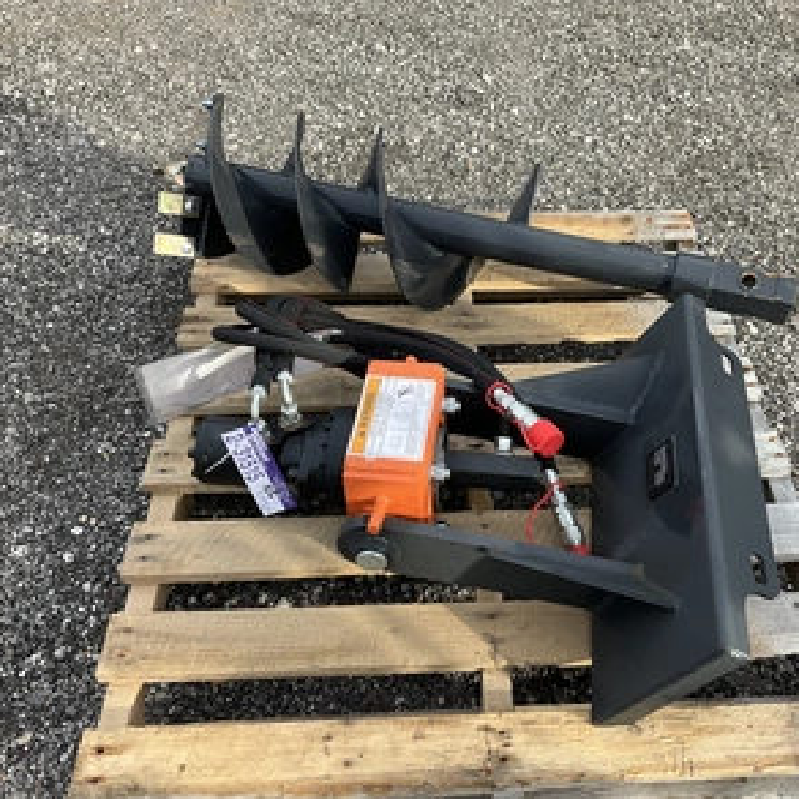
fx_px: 914
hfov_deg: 47.0
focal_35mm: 35
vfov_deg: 47.2
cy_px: 404
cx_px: 472
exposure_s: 1/309
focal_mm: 3
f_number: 1.8
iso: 25
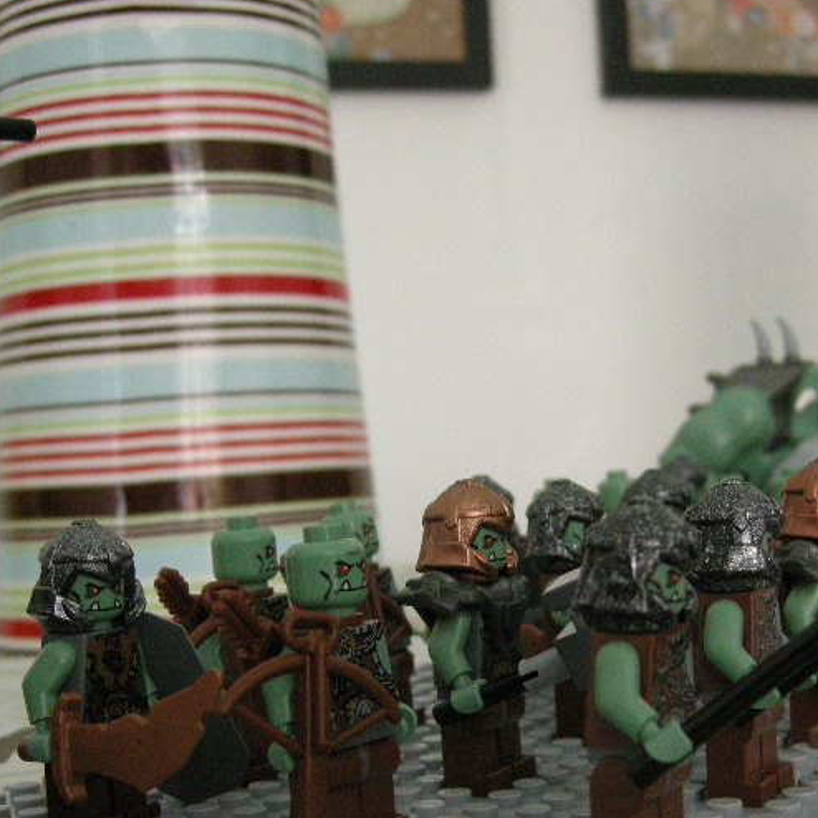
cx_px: 551
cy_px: 611
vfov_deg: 25.8
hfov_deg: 25.9
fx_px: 1765
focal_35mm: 66
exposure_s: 1/29.3
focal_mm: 7.5
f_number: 2.7
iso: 400
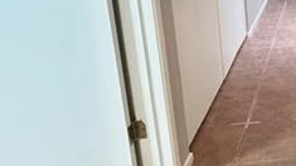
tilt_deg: -13.6
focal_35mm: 52
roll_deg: +0.7
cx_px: 394
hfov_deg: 30.5
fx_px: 408
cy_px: -38
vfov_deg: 21.3
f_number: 2.2
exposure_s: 1/60
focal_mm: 2.22
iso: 1250
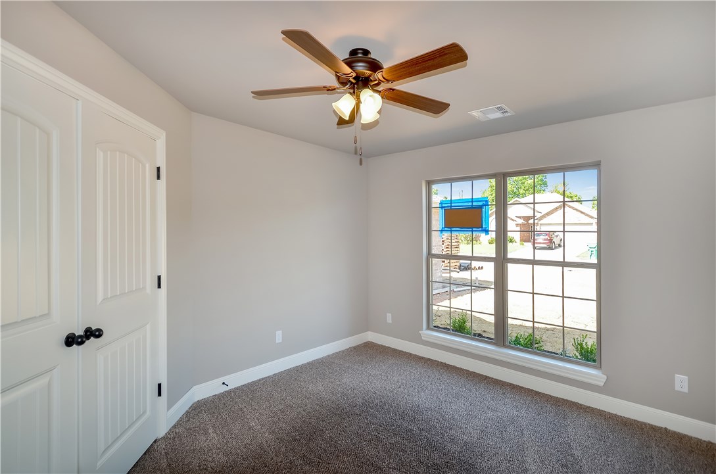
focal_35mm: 16
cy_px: 237
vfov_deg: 71.8
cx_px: 358
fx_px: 327
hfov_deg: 95.1
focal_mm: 11
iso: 200
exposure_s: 1/160
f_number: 3.5
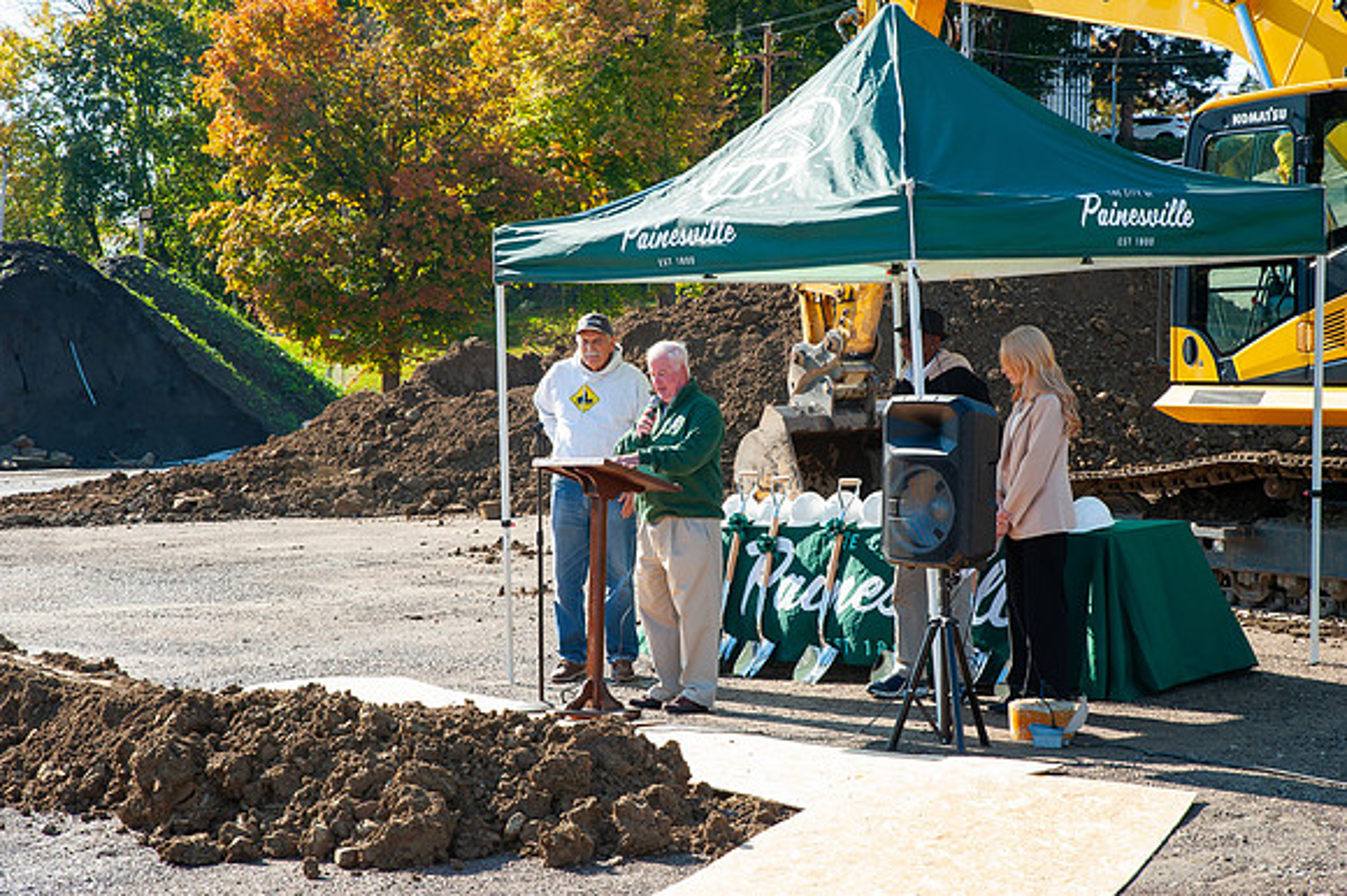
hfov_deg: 28.9
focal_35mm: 70
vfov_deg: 19.4
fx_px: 2618
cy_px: 448
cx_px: 674
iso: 400
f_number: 13
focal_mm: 70
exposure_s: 1/200
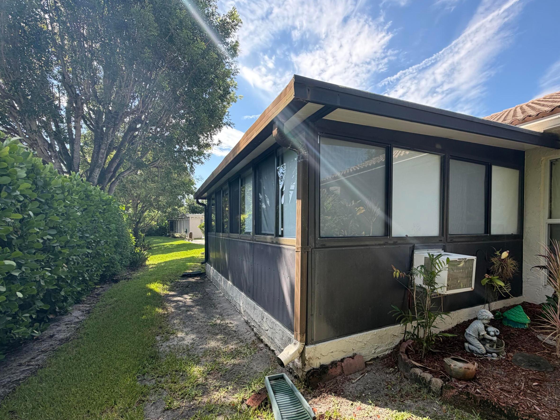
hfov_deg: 90.8
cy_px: 236
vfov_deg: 74.4
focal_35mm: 17
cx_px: 307
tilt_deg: -2.2
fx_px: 275
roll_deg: +1.1
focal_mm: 2.22
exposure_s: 1/502
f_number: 2.2
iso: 64
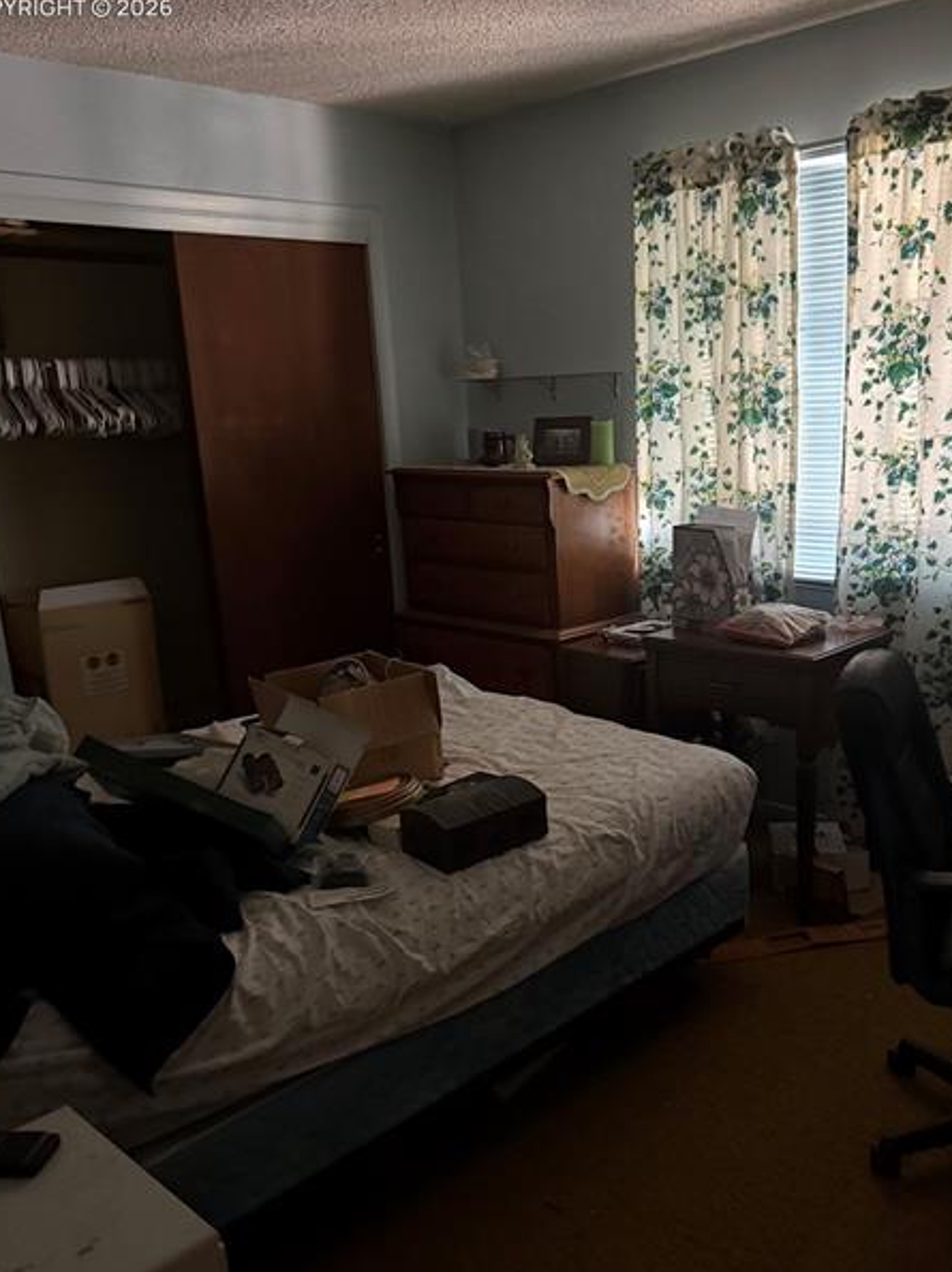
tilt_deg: -16.2
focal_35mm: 31
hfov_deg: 45.2
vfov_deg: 58.1
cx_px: 555
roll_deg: +2.8
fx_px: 1139
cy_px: 731
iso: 1000
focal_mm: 6.76
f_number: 1.78
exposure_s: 1/30
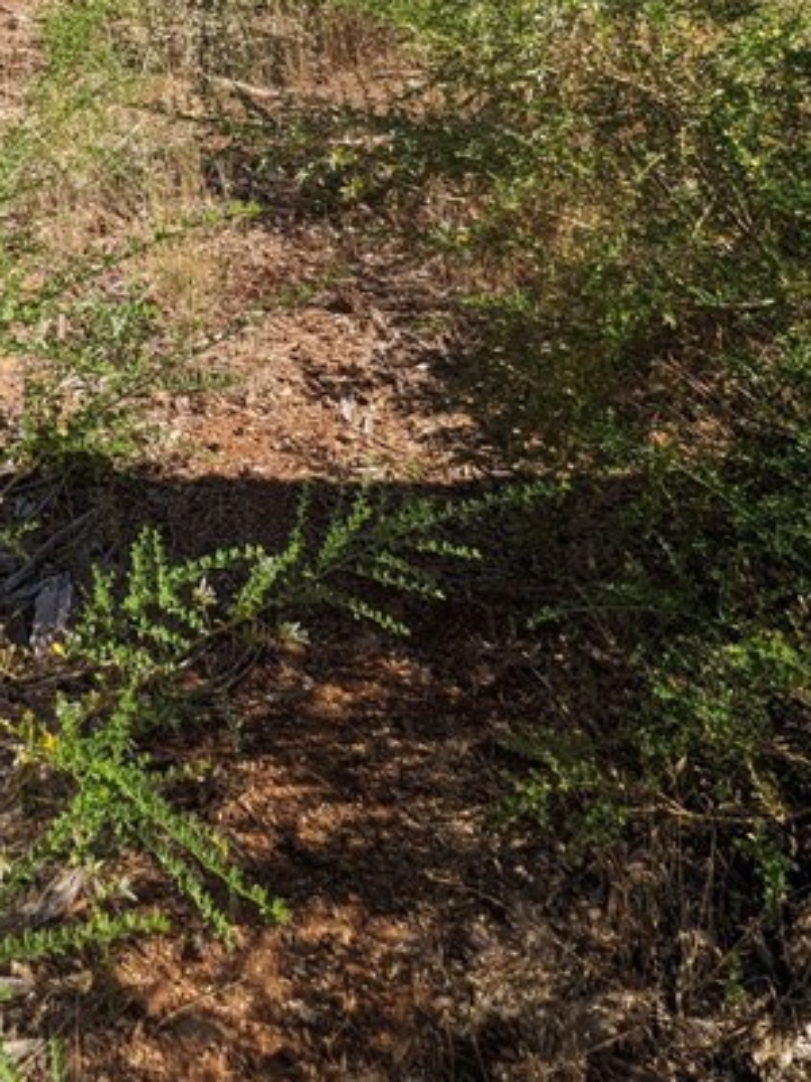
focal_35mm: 41
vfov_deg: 39.7
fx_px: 1281
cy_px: -27
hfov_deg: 33.7
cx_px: 116
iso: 39
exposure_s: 1/773
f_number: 2.2
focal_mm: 2.22
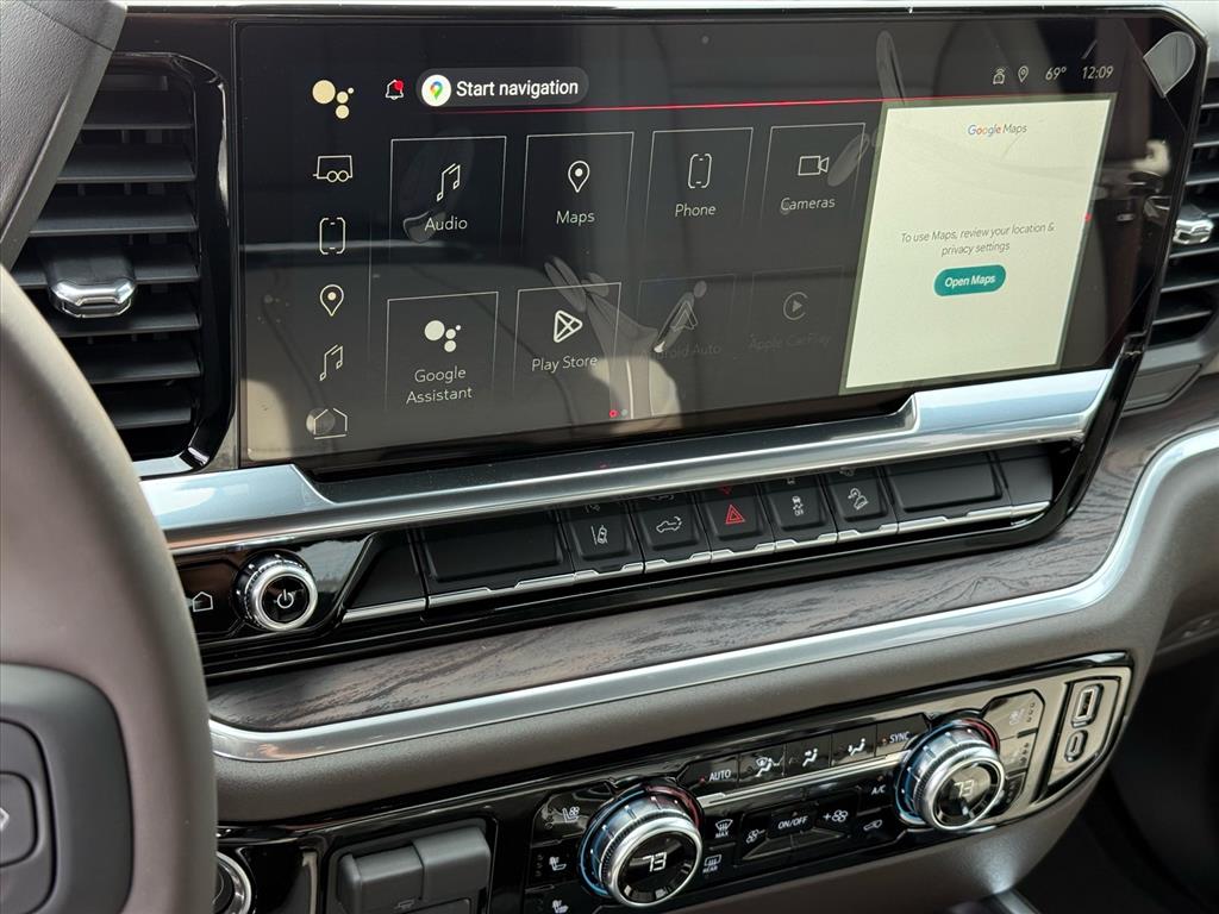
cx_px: 610
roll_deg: -9.5
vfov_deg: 30.3
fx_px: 1690
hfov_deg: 39.7
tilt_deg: -29.6
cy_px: 457
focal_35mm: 48
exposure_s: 1/203
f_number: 1.78
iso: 125
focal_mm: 6.76
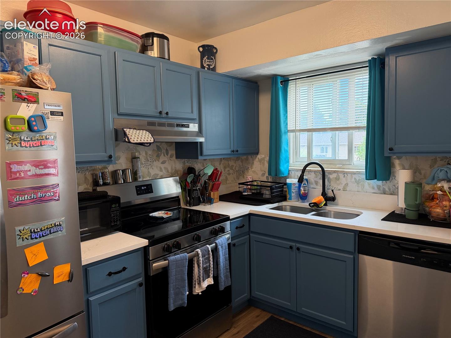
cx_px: 226
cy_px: 169
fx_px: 313
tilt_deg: -4.3
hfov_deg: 71.6
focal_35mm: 24
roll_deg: +1.1
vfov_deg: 56.8
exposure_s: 1/120
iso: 250
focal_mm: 6.76
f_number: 1.78
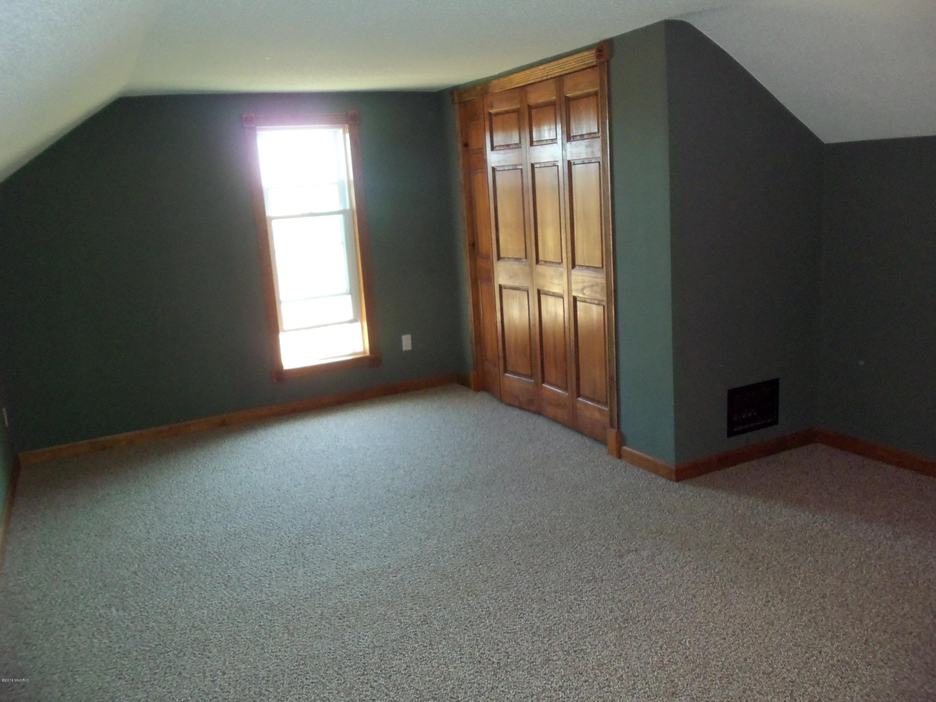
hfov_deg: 61.7
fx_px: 784
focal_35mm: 29
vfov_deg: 48.2
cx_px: 468
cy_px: 351
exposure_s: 1/30
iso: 250
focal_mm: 5.2
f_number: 3.4
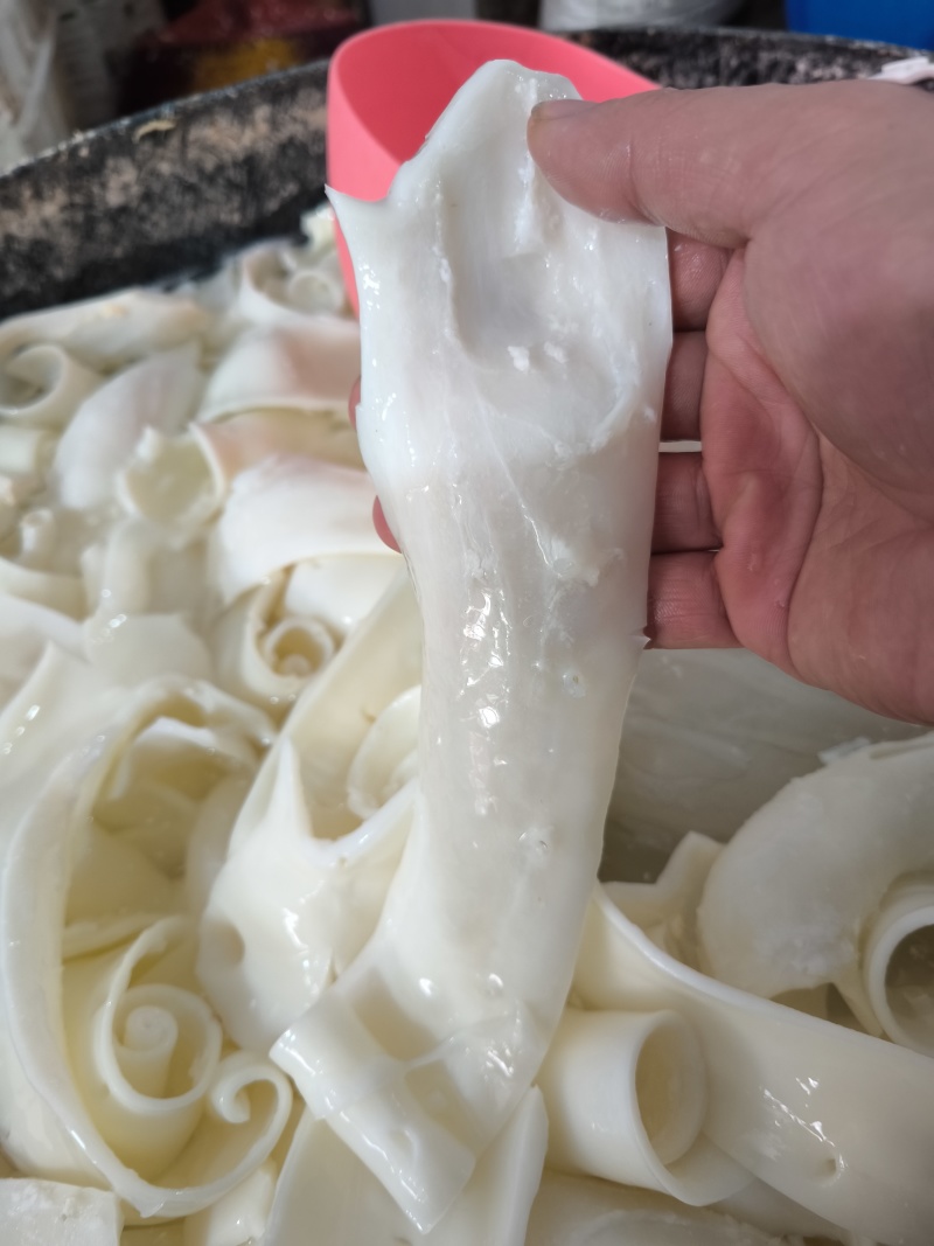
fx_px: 828
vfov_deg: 73.9
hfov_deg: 58.9
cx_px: 467
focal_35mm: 23
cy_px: 623
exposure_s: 1/25
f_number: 1.7
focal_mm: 5.35
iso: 500
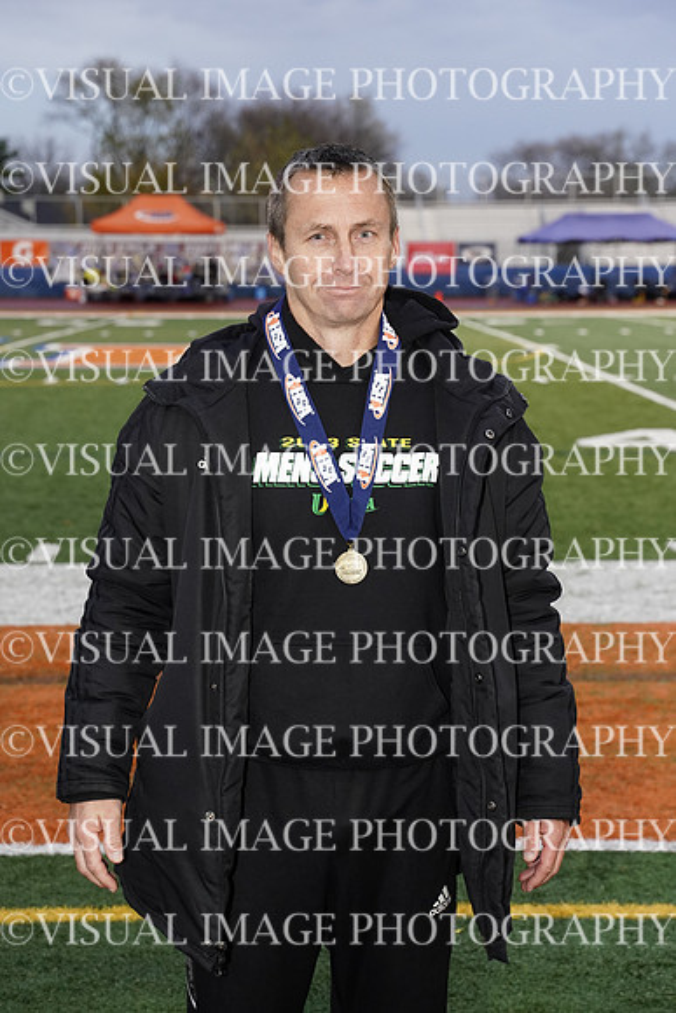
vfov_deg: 28.1
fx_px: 2027
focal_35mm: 72
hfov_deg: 18.9
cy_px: 506
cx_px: 338
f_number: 6.3
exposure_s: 1/200
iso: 2500
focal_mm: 72
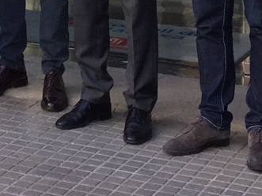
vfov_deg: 9.1
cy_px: -196
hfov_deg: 12.7
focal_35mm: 153
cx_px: -19
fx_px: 1158
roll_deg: -0.6
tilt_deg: -0.8
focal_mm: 3.3
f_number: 2.4
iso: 25
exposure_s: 1/100
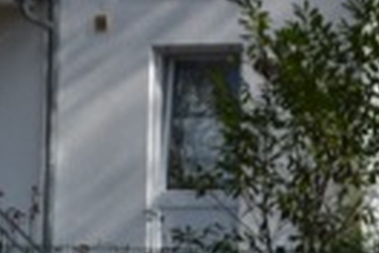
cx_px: 169
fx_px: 3348
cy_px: -338
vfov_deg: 4.2
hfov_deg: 6.5
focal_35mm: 318
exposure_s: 1/250
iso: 100
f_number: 8
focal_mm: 35
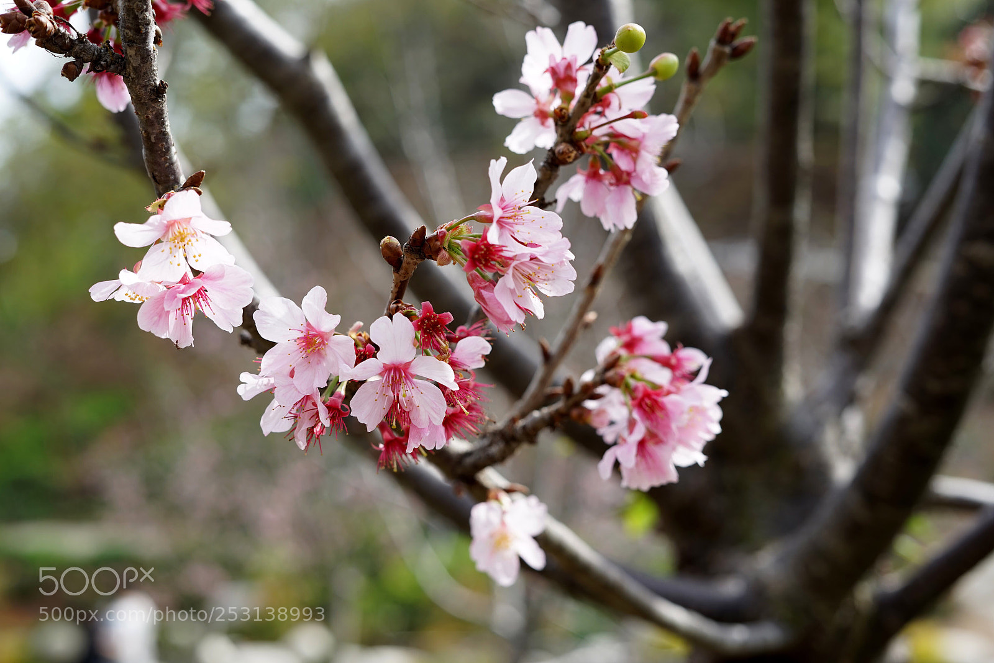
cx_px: 497
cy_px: 332
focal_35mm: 50
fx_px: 1381
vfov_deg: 27.0
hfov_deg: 39.6
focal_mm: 50
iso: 100
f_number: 5.6
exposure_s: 1/125
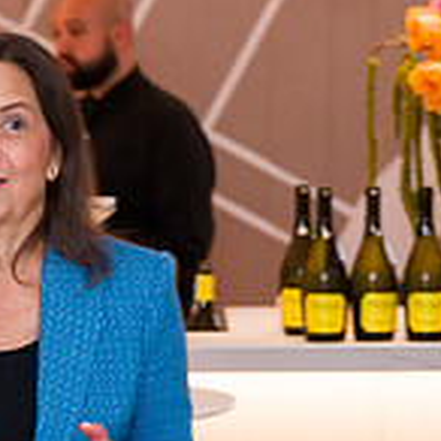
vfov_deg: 8.3
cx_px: 71
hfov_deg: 8.3
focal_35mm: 210
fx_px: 3027
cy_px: 306
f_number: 3.2
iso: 800
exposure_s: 1/160
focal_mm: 58
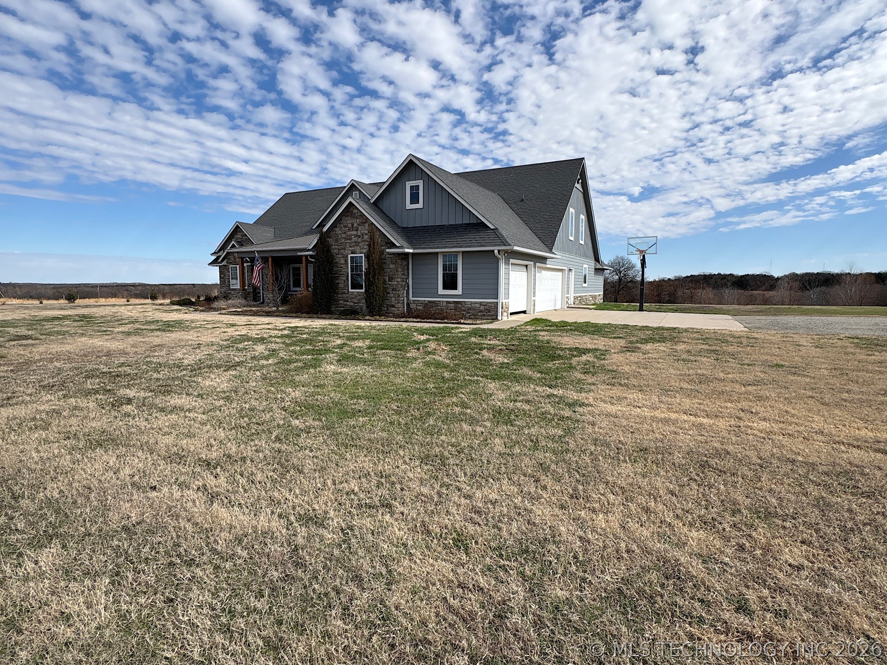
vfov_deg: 85.7
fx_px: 359
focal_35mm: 14
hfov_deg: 102.1
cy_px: 332
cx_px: 444
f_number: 2.2
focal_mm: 2.22
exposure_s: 1/2028
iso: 50
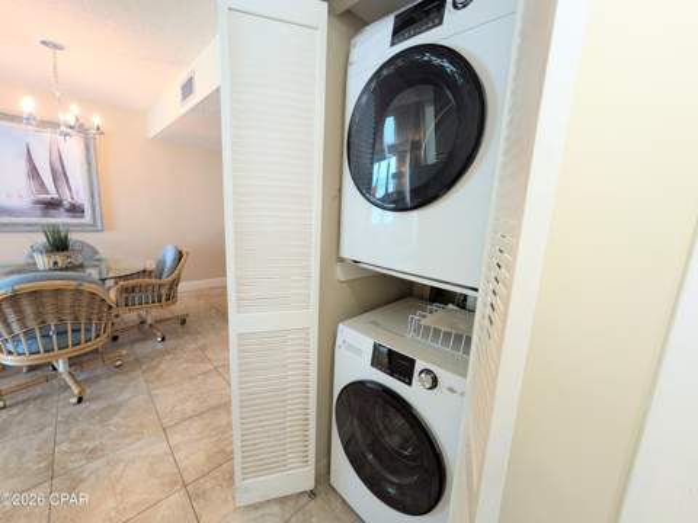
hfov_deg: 102.1
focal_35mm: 14
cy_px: 262
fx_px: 282
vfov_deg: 85.7
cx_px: 349
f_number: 2.2
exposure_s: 1/24
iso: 79
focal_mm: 1.83
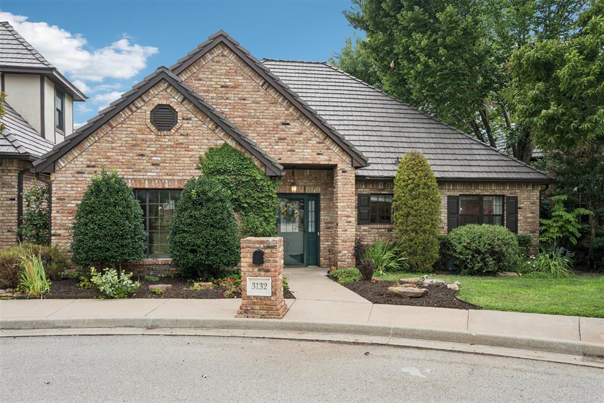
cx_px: 302
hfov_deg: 63.7
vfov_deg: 45.0
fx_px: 487
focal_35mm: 29
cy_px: 202
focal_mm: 29
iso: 200
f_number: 8
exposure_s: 1/125
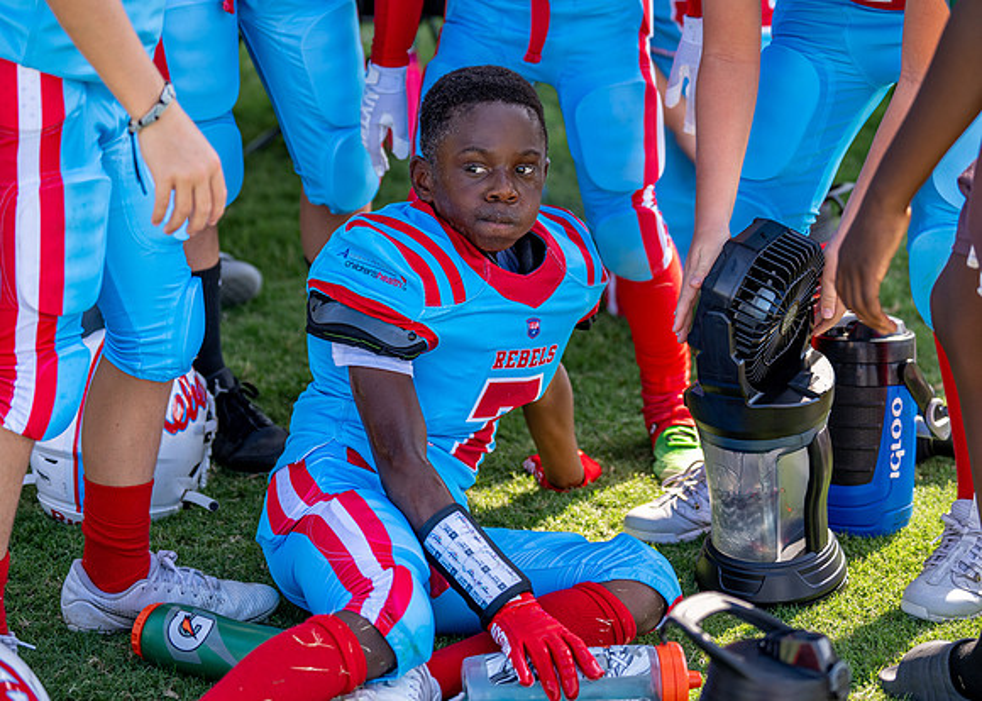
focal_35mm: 92
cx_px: 480
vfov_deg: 15.6
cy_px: 276
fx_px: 2552
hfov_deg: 21.8
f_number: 2.8
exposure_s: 1/800
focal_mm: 70
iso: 125
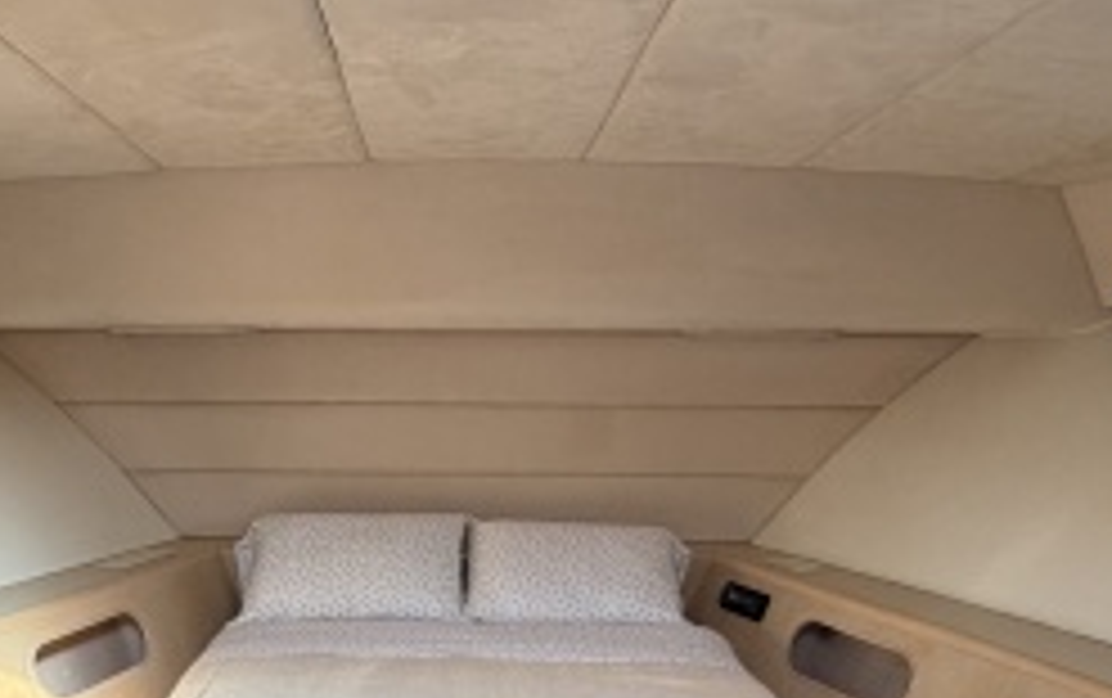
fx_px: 971
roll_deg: -0.4
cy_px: 820
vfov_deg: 33.0
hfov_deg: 58.9
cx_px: 425
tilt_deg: -25.7
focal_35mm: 32
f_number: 2.2
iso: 200
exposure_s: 1/121
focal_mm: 2.22
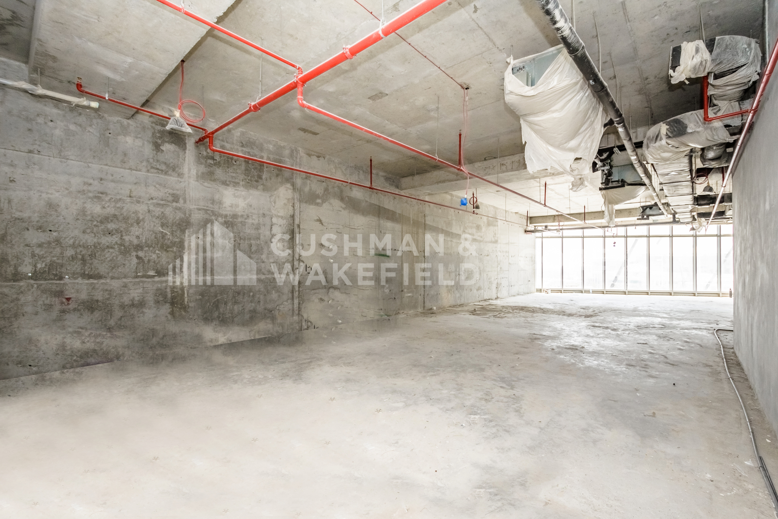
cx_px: 389
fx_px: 324
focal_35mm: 15
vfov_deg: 77.3
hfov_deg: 100.4
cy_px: 260
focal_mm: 10
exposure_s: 1/60
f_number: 5.6
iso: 1000
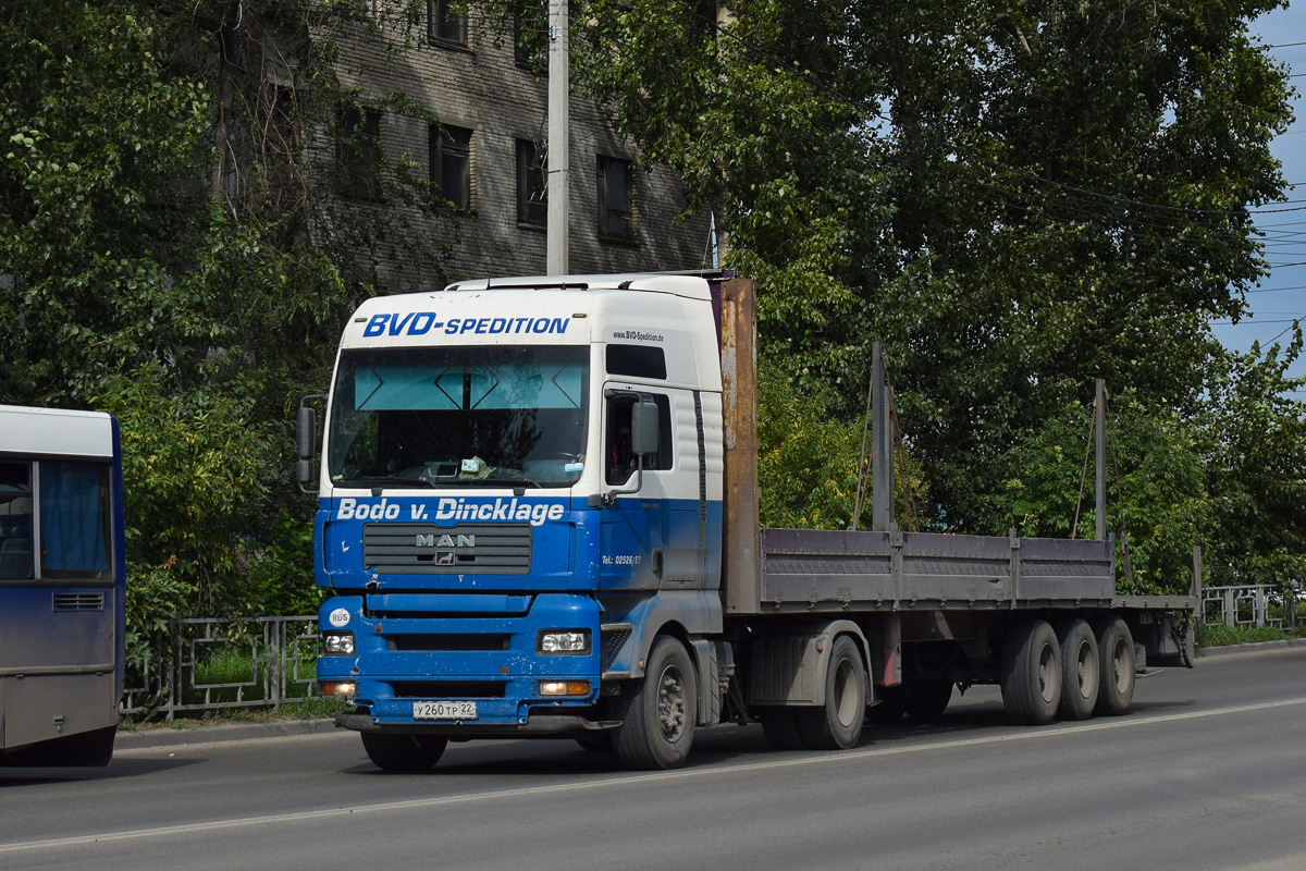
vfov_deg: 18.9
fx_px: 2612
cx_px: 653
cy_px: 436
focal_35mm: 72
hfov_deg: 28.1
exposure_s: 1/800
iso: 100
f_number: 6.3
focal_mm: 48
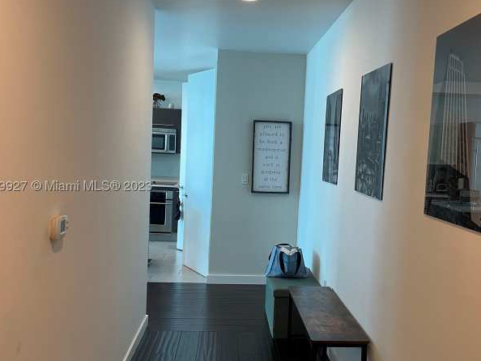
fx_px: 487
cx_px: 281
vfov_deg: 40.7
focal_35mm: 35
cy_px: 185
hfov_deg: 52.4
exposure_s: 1/60
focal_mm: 4.2
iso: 125
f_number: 1.6
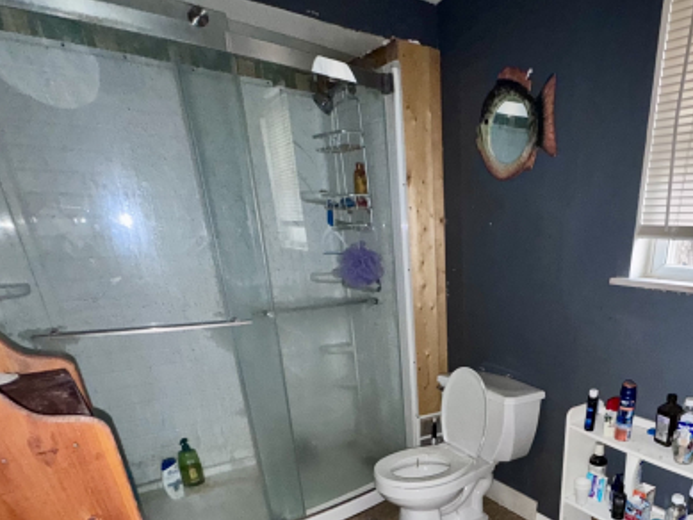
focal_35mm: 24
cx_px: 489
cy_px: 436
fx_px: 481
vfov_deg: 52.1
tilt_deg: -24.5
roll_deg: -0.8
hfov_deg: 68.5
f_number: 2.2
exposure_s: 1/18
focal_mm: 2.22
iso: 250
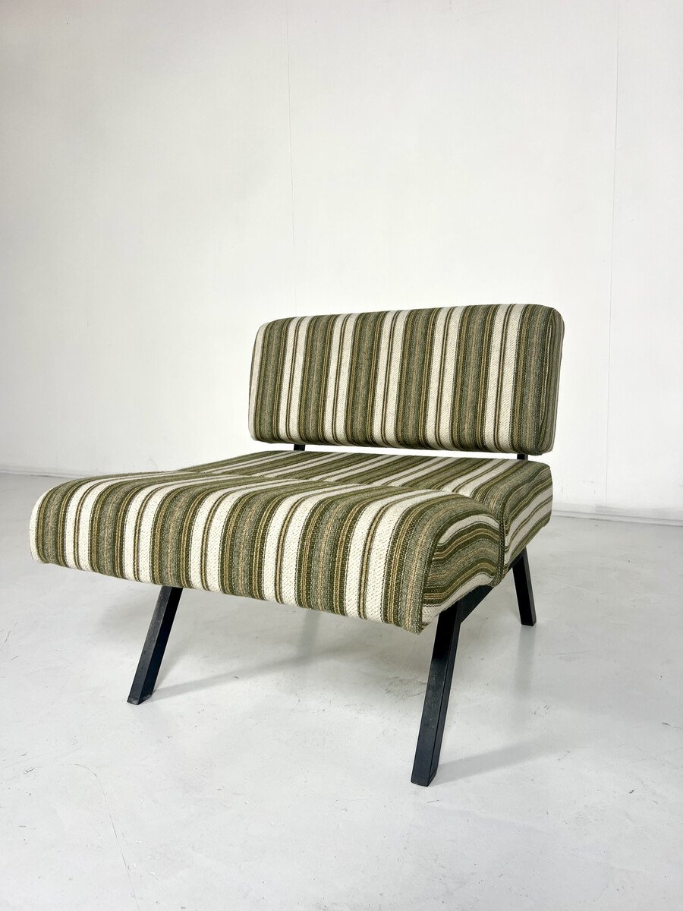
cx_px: 342
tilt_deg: -6.6
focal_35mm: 26
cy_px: 456
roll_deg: +3.7
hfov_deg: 53.1
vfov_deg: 67.3
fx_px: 684
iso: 50
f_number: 1.5
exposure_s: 1/121
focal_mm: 5.7
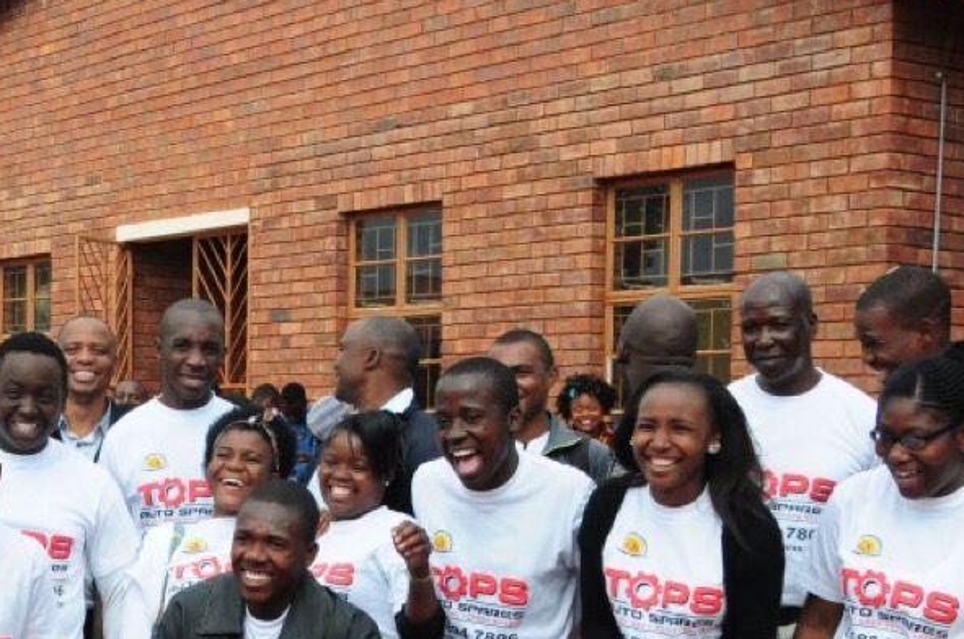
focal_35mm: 78
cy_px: 569
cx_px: 11
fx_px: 2085
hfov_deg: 24.9
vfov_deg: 17.2
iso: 800
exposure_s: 1/1250
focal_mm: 24
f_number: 8
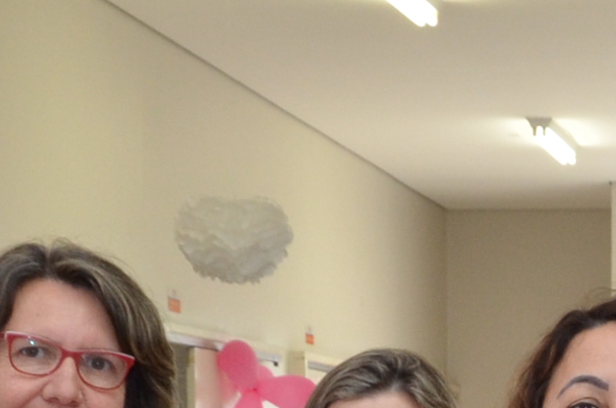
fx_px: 2949
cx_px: 818
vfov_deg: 7.6
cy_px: 824
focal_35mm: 173
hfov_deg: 11.6
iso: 800
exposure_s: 1/60
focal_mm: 21
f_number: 7.1
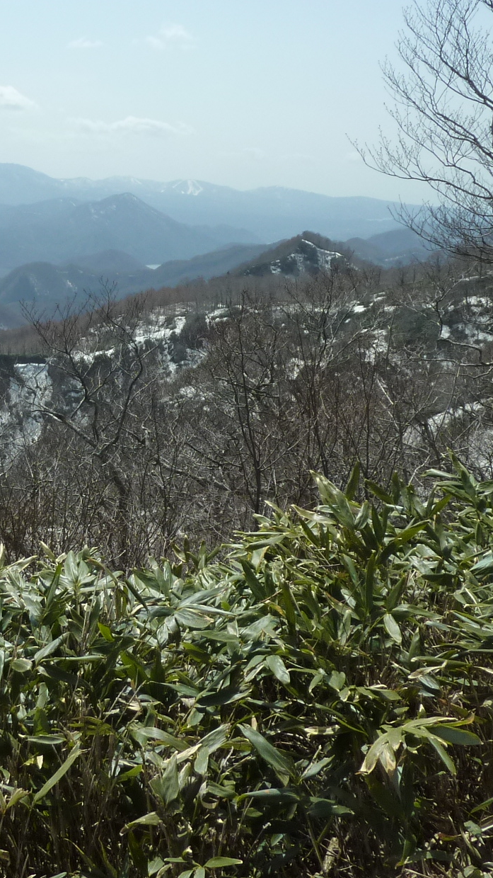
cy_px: 335
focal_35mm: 45
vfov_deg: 45.1
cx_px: 134
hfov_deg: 26.2
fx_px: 1046
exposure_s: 1/500
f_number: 5.6
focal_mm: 4.1
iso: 125
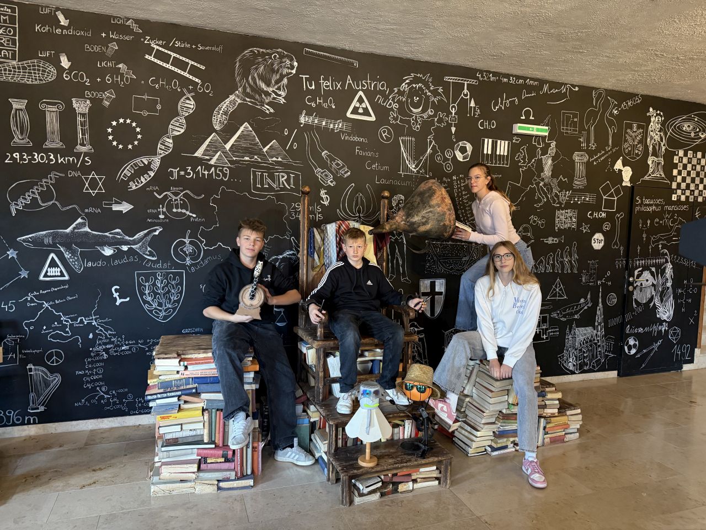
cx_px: 353
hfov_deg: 71.6
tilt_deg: -7.7
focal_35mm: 24
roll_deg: -2.0
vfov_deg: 56.8
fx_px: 489
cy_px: 265
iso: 400
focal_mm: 6.76
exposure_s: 1/50
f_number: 1.78
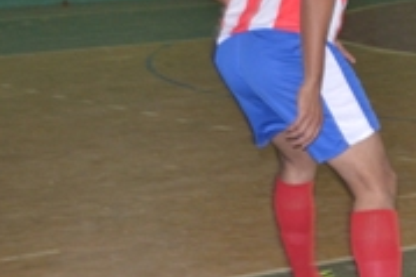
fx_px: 1859
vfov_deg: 8.5
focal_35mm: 161
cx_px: 662
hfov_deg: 12.1
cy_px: 74
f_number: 4.5
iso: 400
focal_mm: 30
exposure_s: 1/60
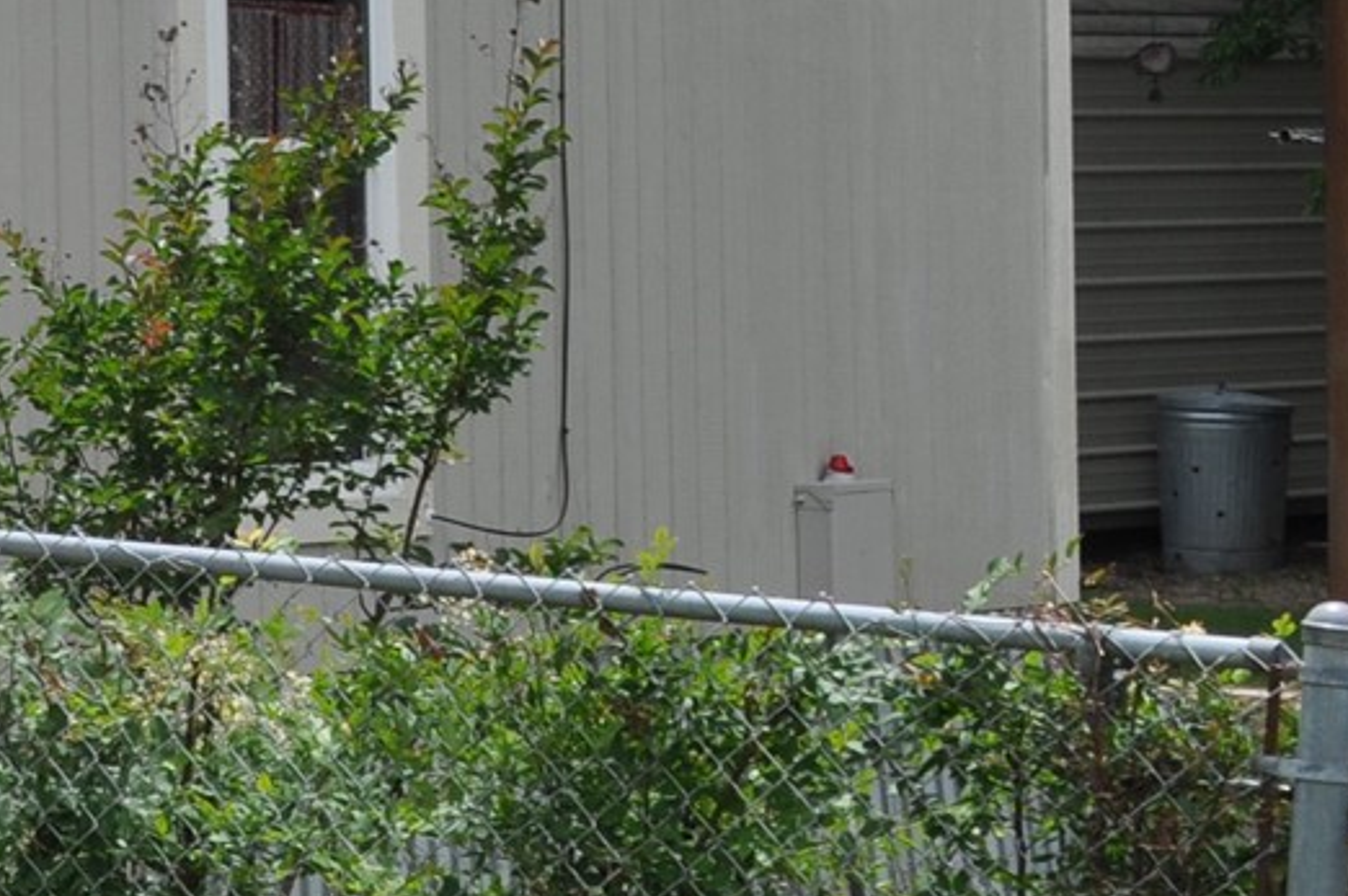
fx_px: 5611
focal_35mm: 150
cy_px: 110
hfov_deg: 12.3
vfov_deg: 9.1
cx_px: -1260
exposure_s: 1/200
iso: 200
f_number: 10
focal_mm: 24
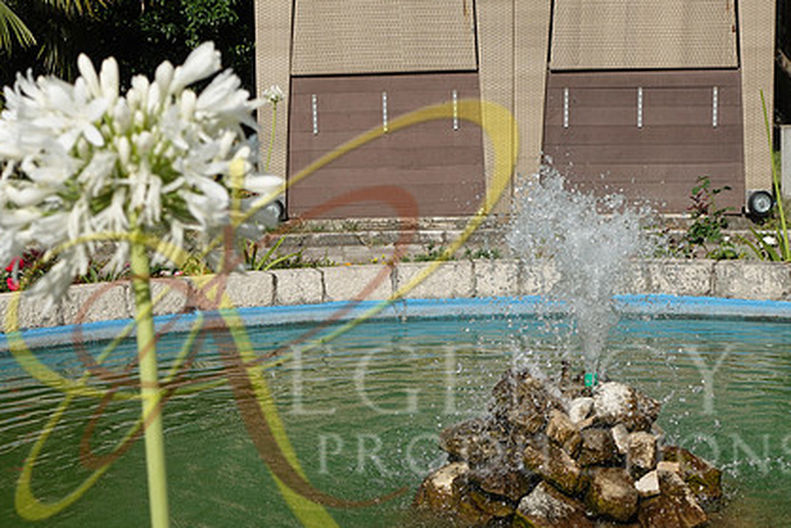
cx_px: 369
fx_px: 1648
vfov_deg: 18.2
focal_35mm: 75
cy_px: 340
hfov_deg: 27.0
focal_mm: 20.33
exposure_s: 1/800
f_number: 5.6
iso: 125
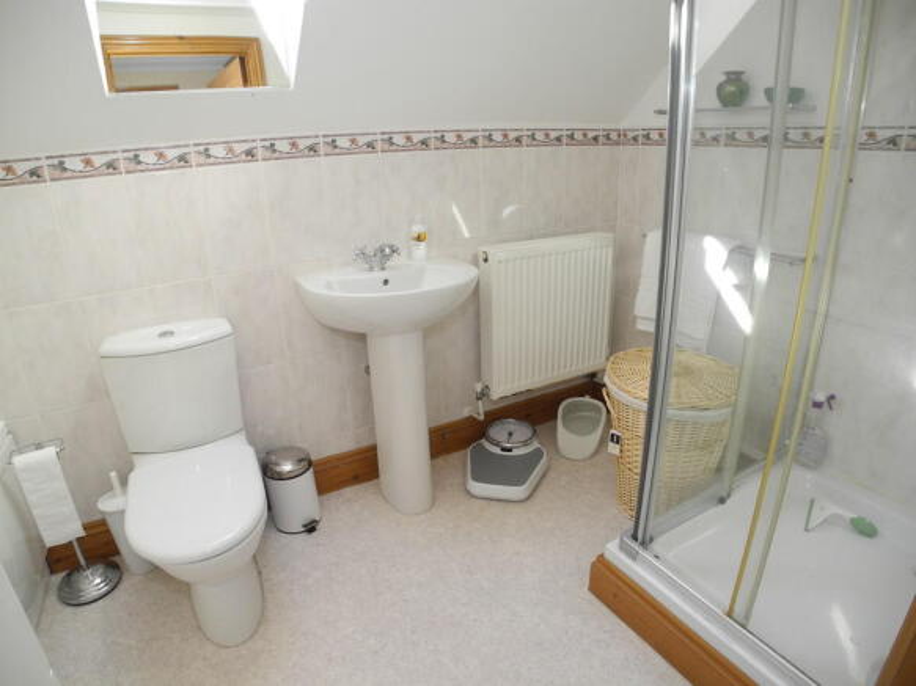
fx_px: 741
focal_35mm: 28
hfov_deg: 63.5
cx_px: 458
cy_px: 343
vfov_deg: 49.7
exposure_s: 1/44
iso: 100
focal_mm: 6
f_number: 2.8
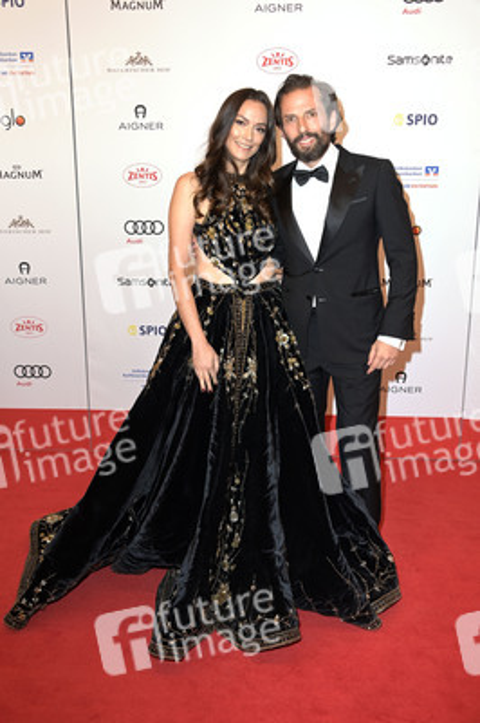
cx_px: 240
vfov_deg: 53.2
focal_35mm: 36
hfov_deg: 36.8
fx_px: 721
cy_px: 362
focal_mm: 36
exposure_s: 1/250
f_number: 6.3
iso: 400
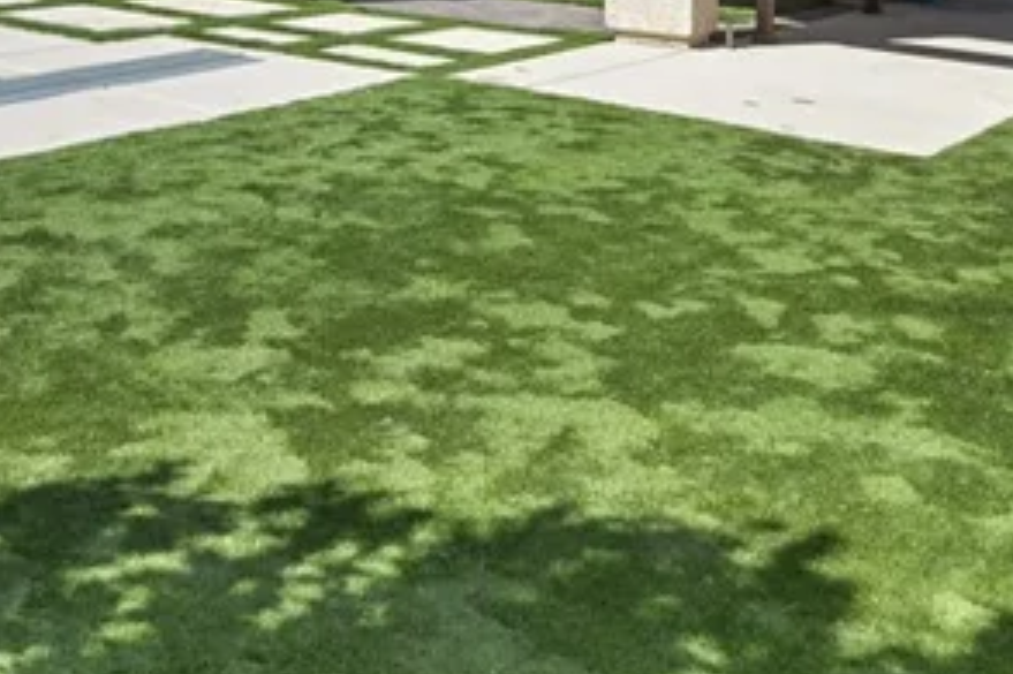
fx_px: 1378
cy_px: -171
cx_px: 118
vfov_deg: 24.4
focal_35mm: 49
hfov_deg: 37.9
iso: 500
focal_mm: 14
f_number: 8
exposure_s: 1/1000
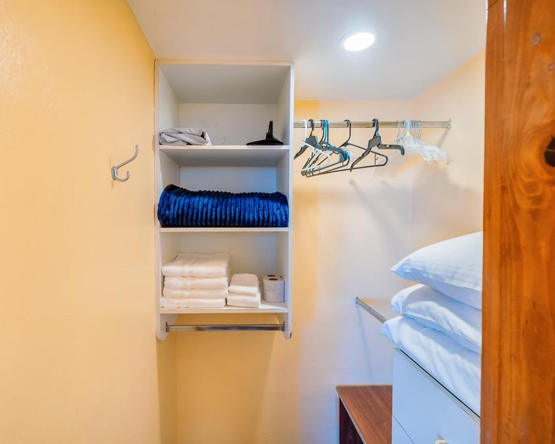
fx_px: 263
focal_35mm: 16
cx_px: 247
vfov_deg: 80.4
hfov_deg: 92.7
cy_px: 222
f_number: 5.6
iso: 640
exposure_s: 1/30
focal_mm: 14
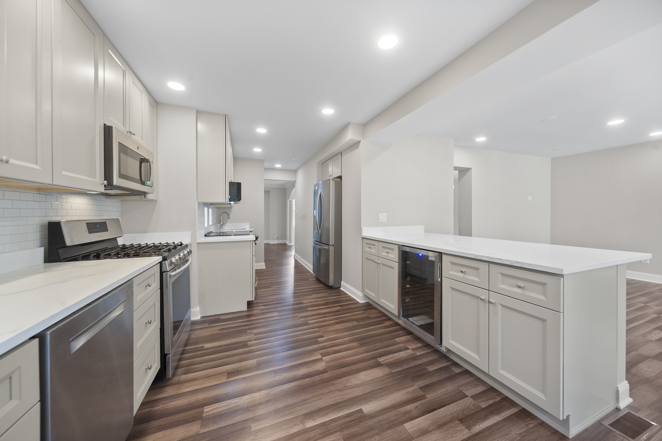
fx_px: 221
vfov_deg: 90.0
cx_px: 331
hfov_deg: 112.6
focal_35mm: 12
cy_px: 220
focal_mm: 12
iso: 400
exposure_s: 1/10
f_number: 8
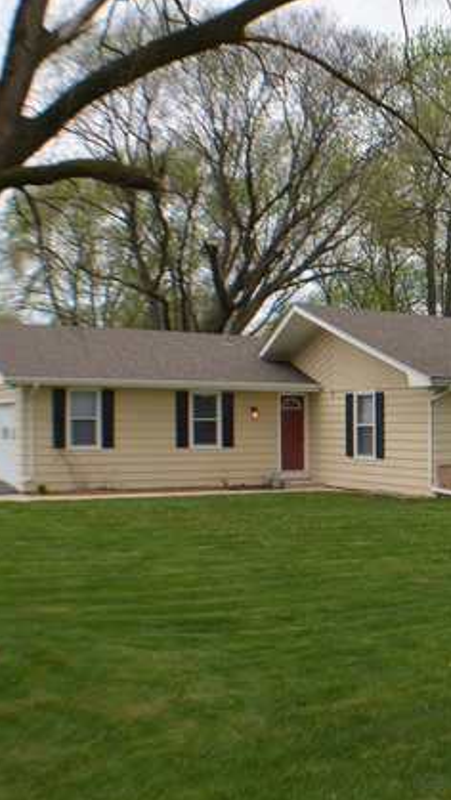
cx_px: 535
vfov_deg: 25.4
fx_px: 1780
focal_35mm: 84
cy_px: 399
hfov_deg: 14.0
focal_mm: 35
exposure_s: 1/250
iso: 200
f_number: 8
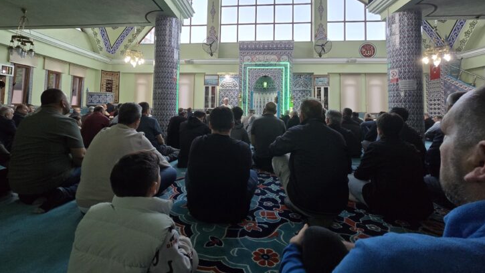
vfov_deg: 69.4
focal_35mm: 15
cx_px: 230
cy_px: 102
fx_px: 193
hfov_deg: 102.9
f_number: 2.2
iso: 320
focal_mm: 2.2
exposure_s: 1/50
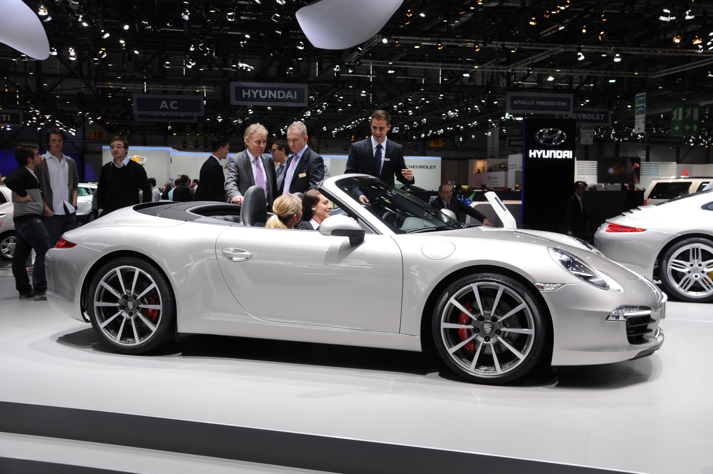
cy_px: 237
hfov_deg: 49.6
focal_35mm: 39
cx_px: 356
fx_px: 771
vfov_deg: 34.1
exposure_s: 1/180
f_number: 6.7
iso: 400
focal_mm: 26
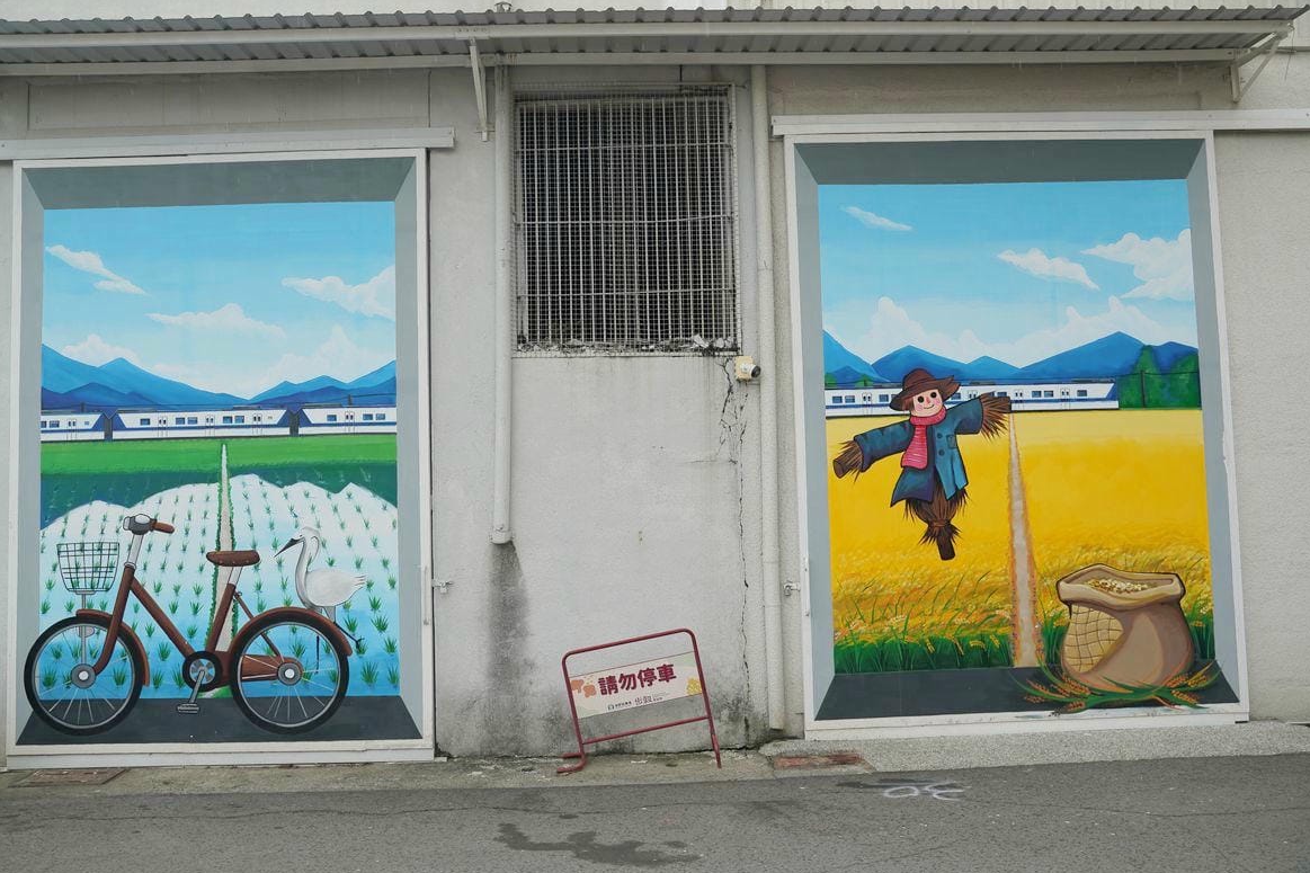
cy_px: 428
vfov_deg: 41.1
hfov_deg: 58.7
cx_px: 639
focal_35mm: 32
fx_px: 1164
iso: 100
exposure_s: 1/250
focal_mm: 31
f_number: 4.5
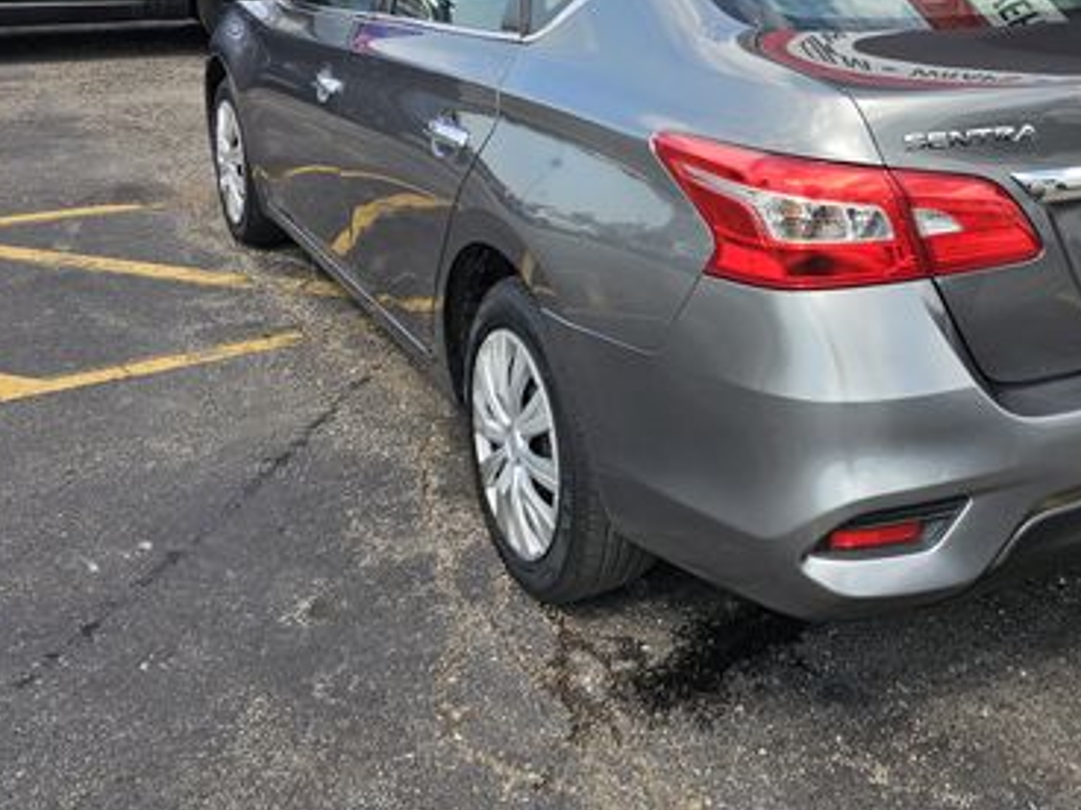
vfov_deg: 34.3
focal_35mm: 40
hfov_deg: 43.9
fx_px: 1249
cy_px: 109
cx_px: 905
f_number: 1.7
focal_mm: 6.3
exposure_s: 1/292
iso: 10
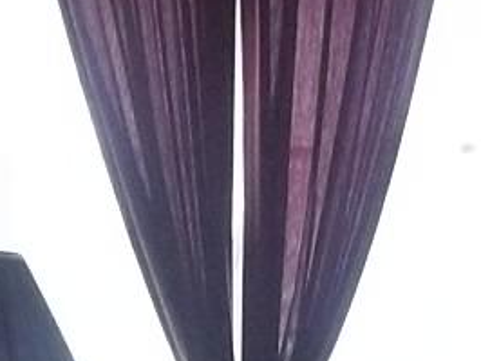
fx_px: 3421
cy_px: 211
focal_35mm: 246
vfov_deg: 6.1
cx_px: 307
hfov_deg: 8.0
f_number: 2.9
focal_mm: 5.7
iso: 160
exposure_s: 1/20
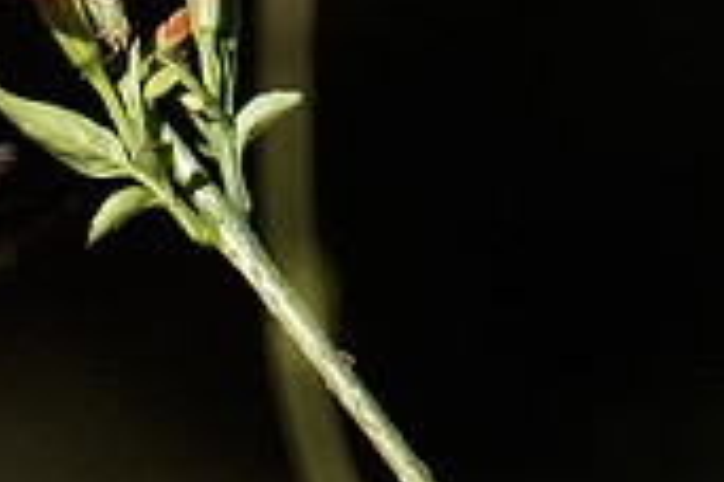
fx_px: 51782
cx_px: -251
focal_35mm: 2575
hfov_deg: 0.8
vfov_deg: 0.5
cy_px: -264
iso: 400
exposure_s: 1/2000
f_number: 4.8
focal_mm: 200
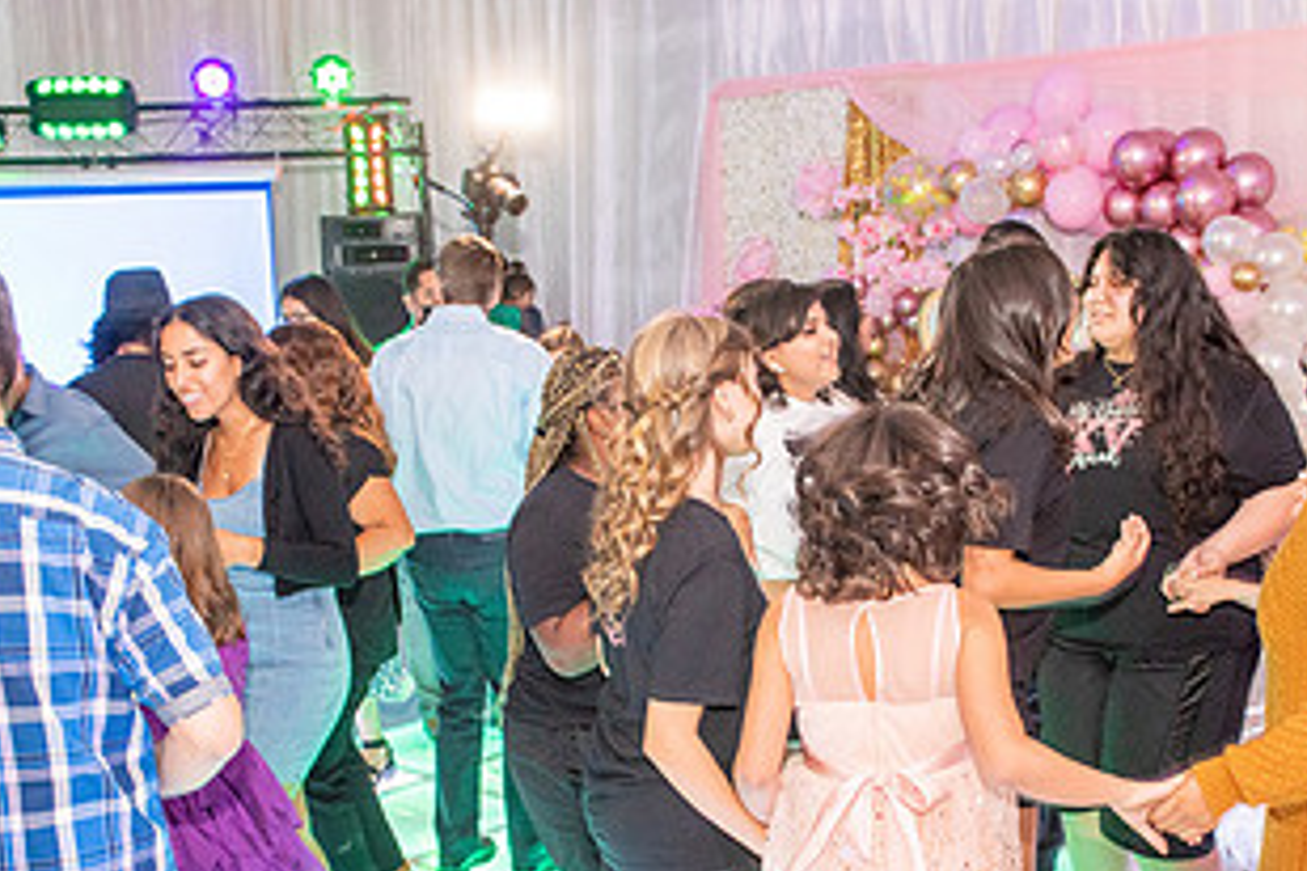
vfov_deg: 29.4
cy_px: 645
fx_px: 1634
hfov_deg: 43.6
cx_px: 702
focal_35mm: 45
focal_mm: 24
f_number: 4
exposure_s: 1/60
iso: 1250
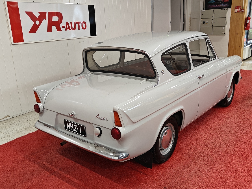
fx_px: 240
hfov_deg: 55.4
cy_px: 92
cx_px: 127
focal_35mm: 33
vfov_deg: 42.9
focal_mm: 5.59
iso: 160
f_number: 1.8
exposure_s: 1/100
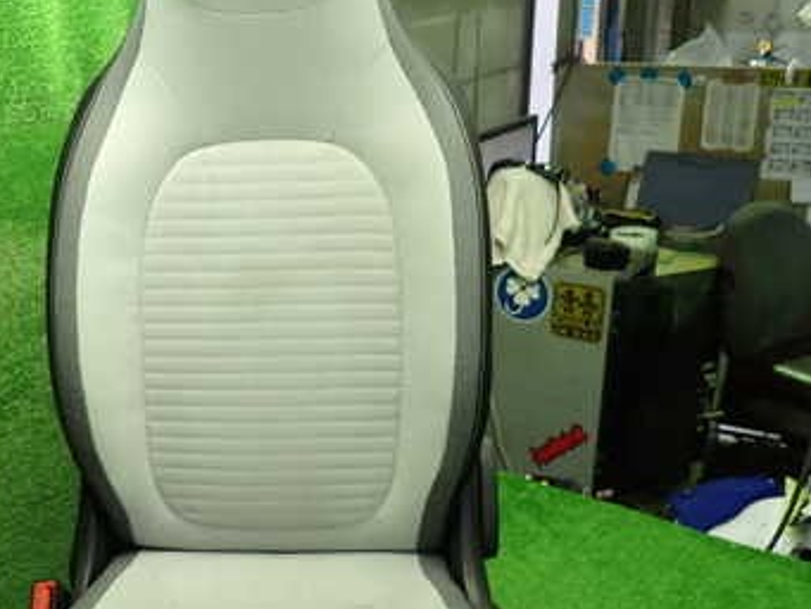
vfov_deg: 32.9
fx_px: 1031
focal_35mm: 44
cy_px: 316
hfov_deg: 42.0
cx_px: 231
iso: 200
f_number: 2
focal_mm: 4.5
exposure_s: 1/50
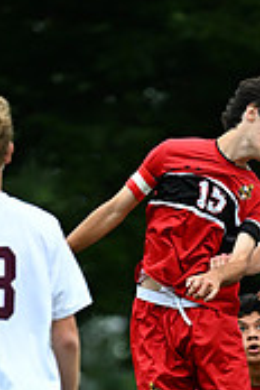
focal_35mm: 1336
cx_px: 212
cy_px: 592
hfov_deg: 1.0
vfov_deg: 1.5
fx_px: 14472
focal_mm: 400
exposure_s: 1/1250
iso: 2000
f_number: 4.5
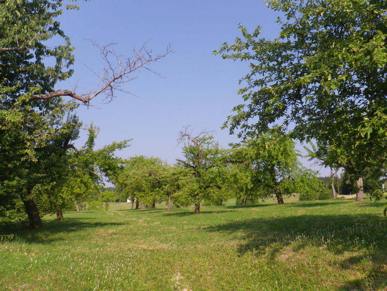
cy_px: 146
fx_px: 391
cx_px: 194
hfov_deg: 52.6
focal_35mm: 35
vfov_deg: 40.7
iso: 64
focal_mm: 6.2
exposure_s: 1/200
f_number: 6.3
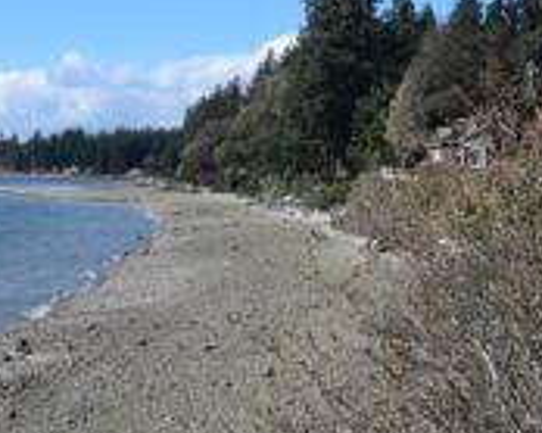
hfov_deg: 27.8
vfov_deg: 22.3
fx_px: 1091
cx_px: 199
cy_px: 301
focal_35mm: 68
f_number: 10
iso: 200
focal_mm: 21
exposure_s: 1/400
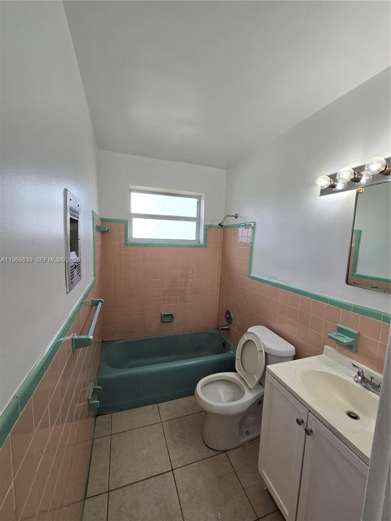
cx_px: 196
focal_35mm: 13
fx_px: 196
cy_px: 260
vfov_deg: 106.2
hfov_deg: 89.9
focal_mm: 2.2
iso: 64
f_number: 2.2
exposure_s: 1/120
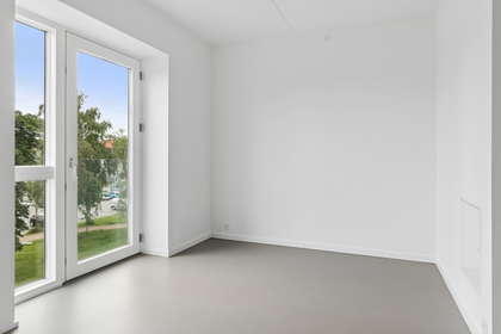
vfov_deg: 59.5
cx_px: 250
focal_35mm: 21
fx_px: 292
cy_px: 167
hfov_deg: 81.2
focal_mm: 14
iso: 200
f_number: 8
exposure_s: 1/30
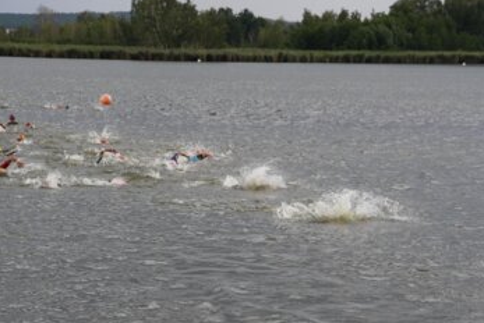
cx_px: 232
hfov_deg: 15.8
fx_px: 1743
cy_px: 175
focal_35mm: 130
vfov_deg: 10.6
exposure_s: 1/160
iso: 250
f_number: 5.6
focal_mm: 75
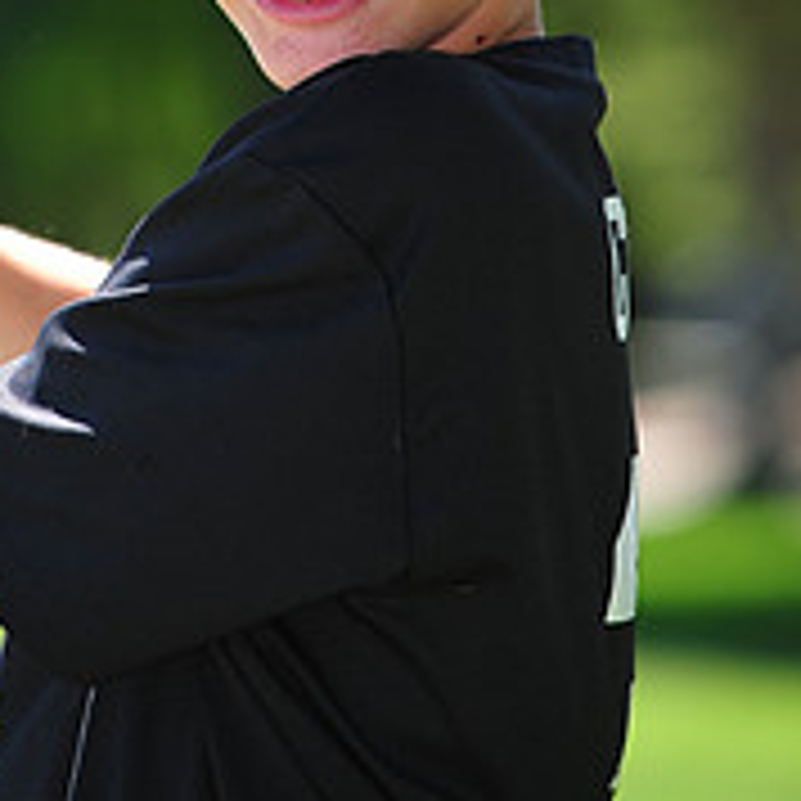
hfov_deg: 4.1
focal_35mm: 428
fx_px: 11205
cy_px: -364
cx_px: 90
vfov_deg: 4.1
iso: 200
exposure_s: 1/500
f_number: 4.5
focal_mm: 155
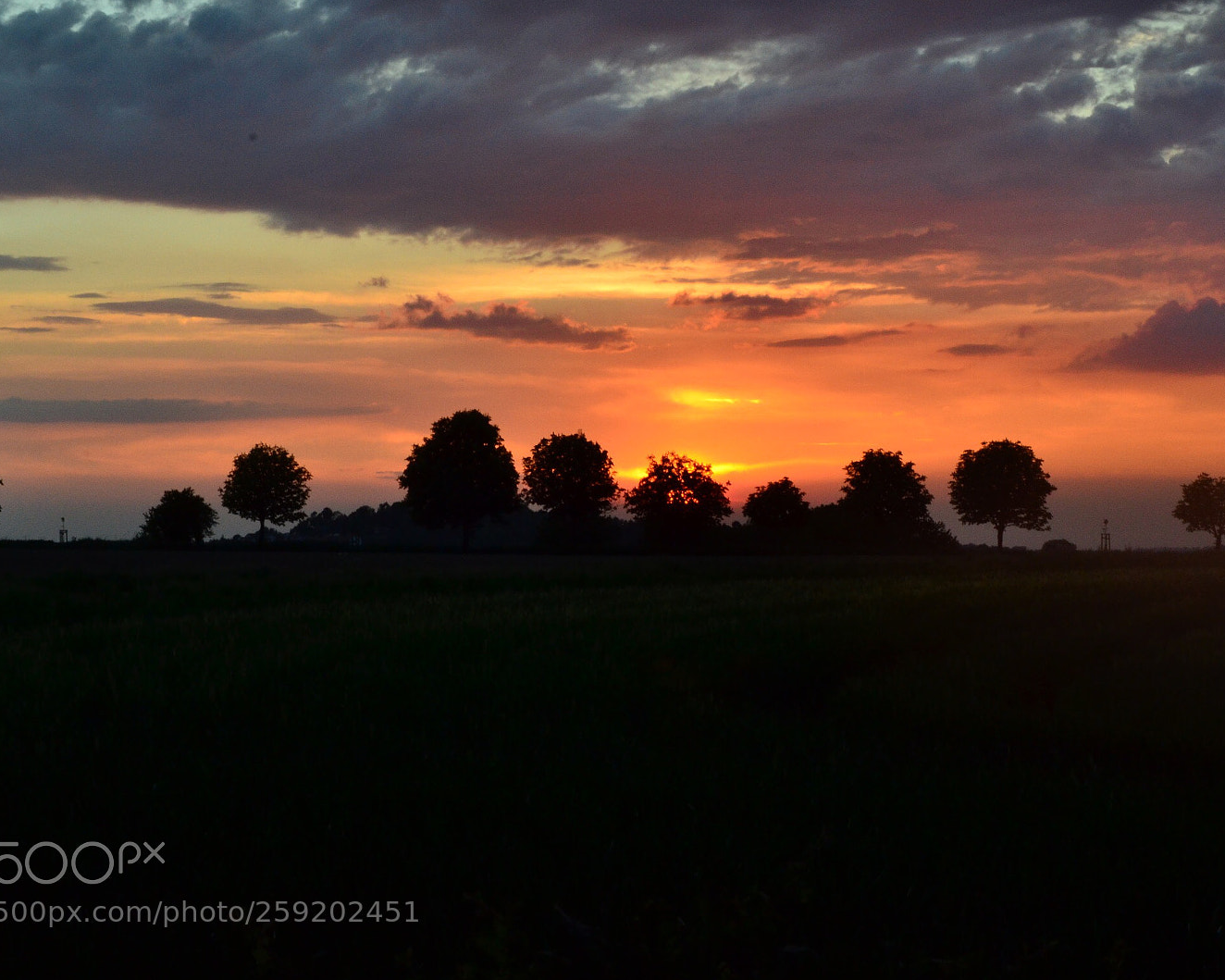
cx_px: 675
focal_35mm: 94
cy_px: 491
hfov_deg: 20.5
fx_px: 3392
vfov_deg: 16.4
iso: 800
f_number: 25
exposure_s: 1/40
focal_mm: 55
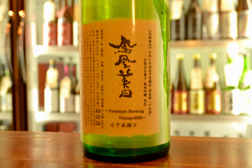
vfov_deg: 34.2
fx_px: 273
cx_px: 126
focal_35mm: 39
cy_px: 84
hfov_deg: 49.6
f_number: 5.6
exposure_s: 1/60
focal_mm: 26
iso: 1600
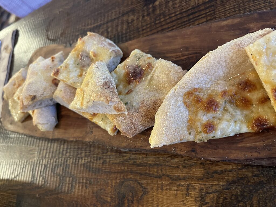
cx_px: 138
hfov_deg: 67.3
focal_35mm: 26
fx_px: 207
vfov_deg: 53.1
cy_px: 104
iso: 500
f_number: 1.6
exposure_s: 1/33
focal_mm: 5.1
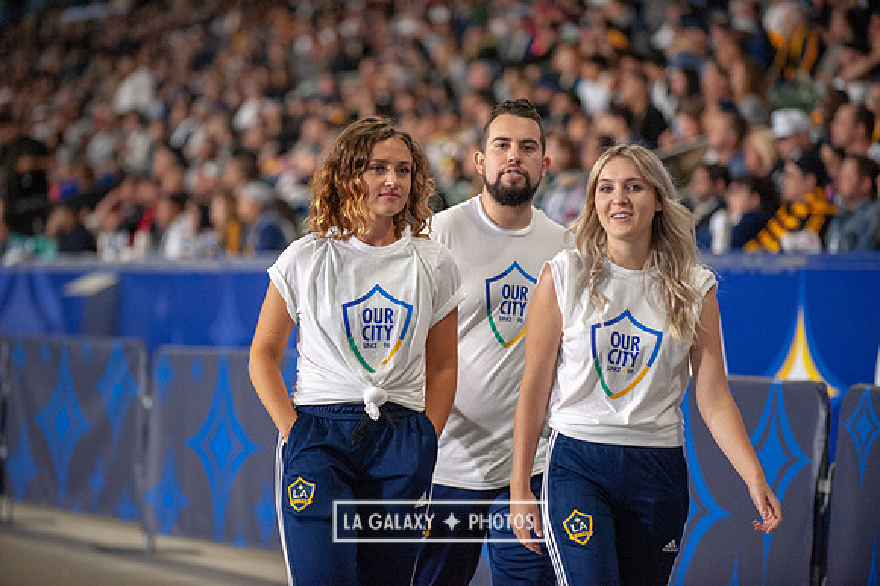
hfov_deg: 14.7
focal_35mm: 140
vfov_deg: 9.8
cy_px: 293
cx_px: 440
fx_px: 3420
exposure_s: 1/1000
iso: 3200
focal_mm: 140
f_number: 2.8
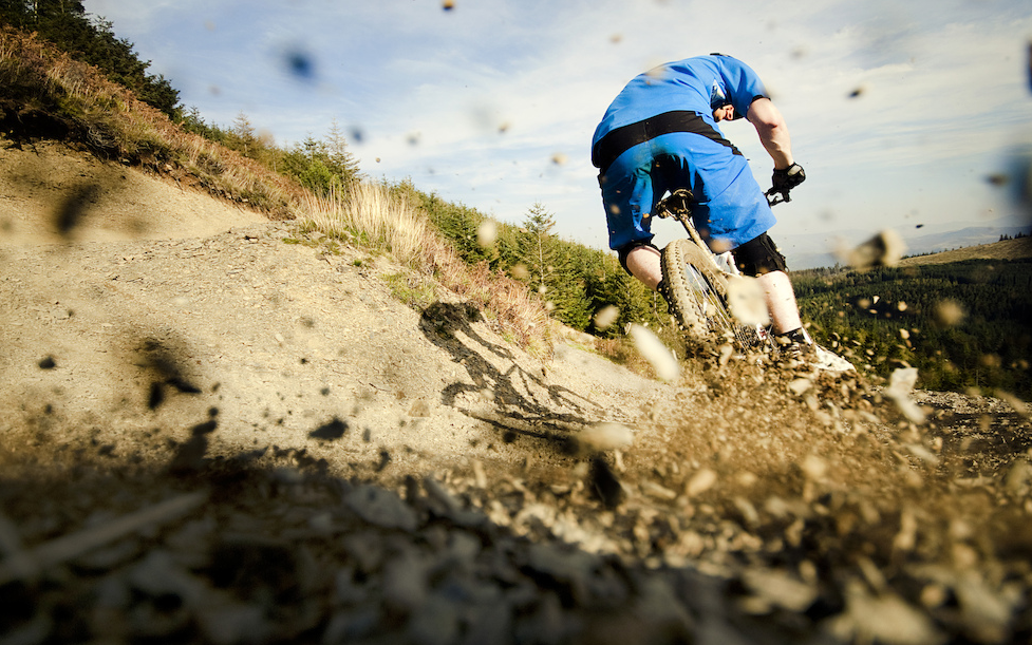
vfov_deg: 71.2
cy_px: 307
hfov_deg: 97.8
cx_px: 509
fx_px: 450
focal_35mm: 16
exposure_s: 1/1000
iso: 160
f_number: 4
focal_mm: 10
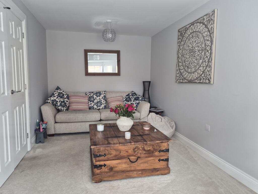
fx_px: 171
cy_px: 97
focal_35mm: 23
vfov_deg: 58.9
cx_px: 129
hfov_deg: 73.9
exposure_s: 1/100
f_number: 1.8
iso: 250
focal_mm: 5.4
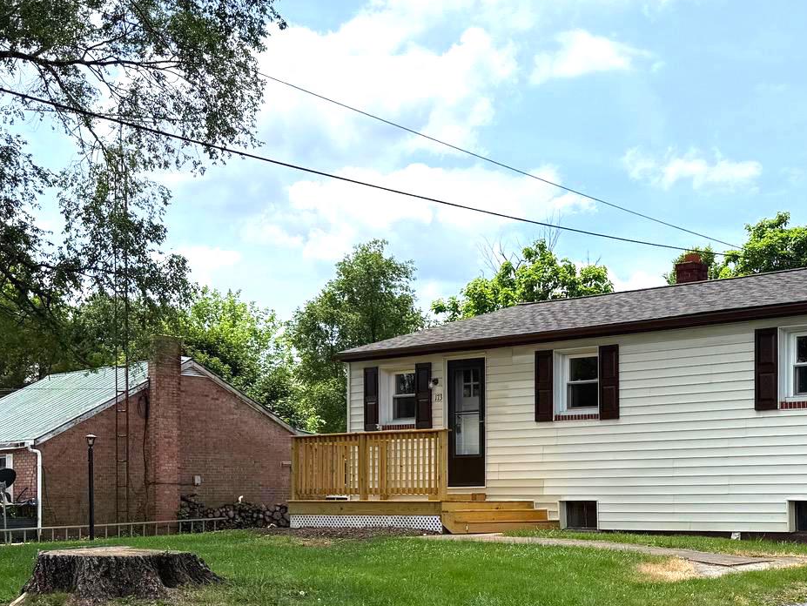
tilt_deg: +0.6
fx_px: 1236
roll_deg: -0.2
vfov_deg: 26.9
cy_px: 502
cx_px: 763
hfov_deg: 33.7
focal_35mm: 53
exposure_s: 1/4673
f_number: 1.78
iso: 80
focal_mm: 6.76
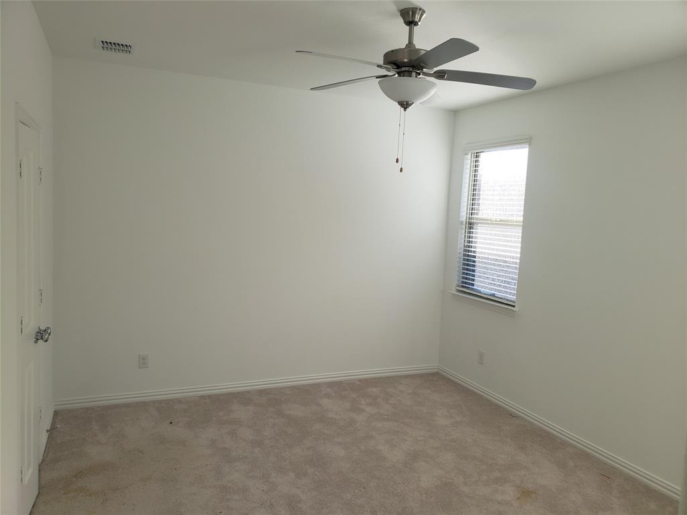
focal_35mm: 26
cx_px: 344
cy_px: 258
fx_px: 516
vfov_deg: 53.1
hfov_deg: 67.3
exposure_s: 1/120
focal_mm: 4.3
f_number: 2.4
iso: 64
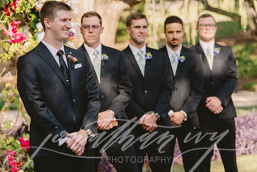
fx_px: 957
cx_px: 128
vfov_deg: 10.2
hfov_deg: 15.3
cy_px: 86
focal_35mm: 134
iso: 200
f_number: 4
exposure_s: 1/500
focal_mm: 134
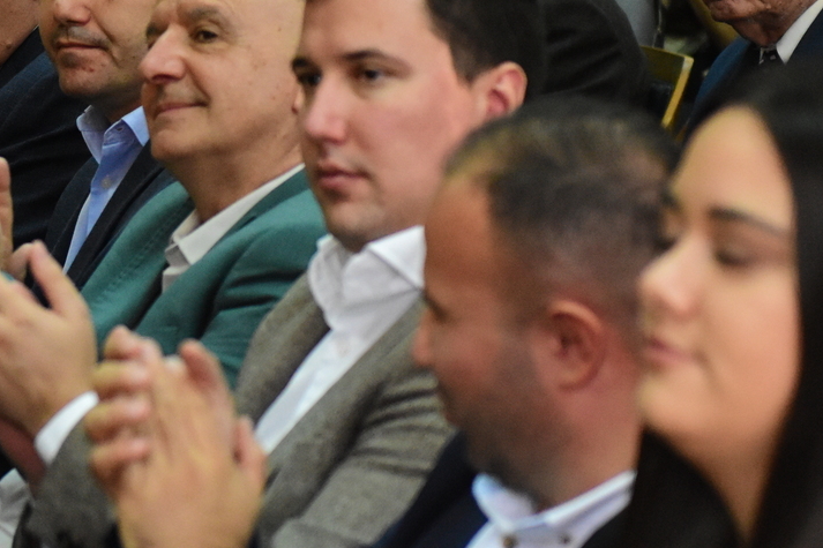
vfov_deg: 6.2
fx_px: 5051
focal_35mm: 221
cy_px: 249
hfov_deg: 9.3
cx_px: 9
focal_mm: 70
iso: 3200
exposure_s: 1/500
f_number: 2.8
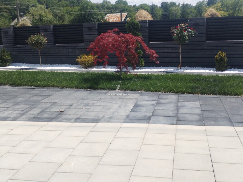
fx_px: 330
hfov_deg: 40.4
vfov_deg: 30.9
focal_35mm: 47
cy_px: 91
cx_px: 122
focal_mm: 4.75
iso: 100
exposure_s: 1/2056
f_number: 1.8
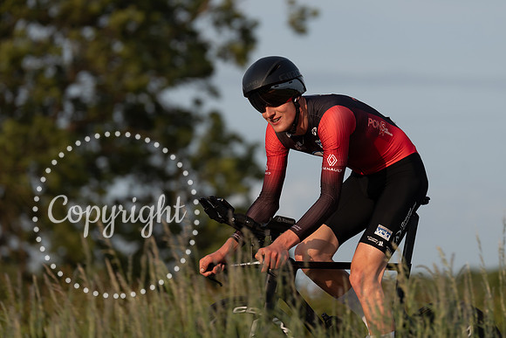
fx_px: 3294
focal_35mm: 234
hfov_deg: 8.8
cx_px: 296
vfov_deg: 5.9
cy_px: 140
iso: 100
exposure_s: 1/1000
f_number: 4
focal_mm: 200
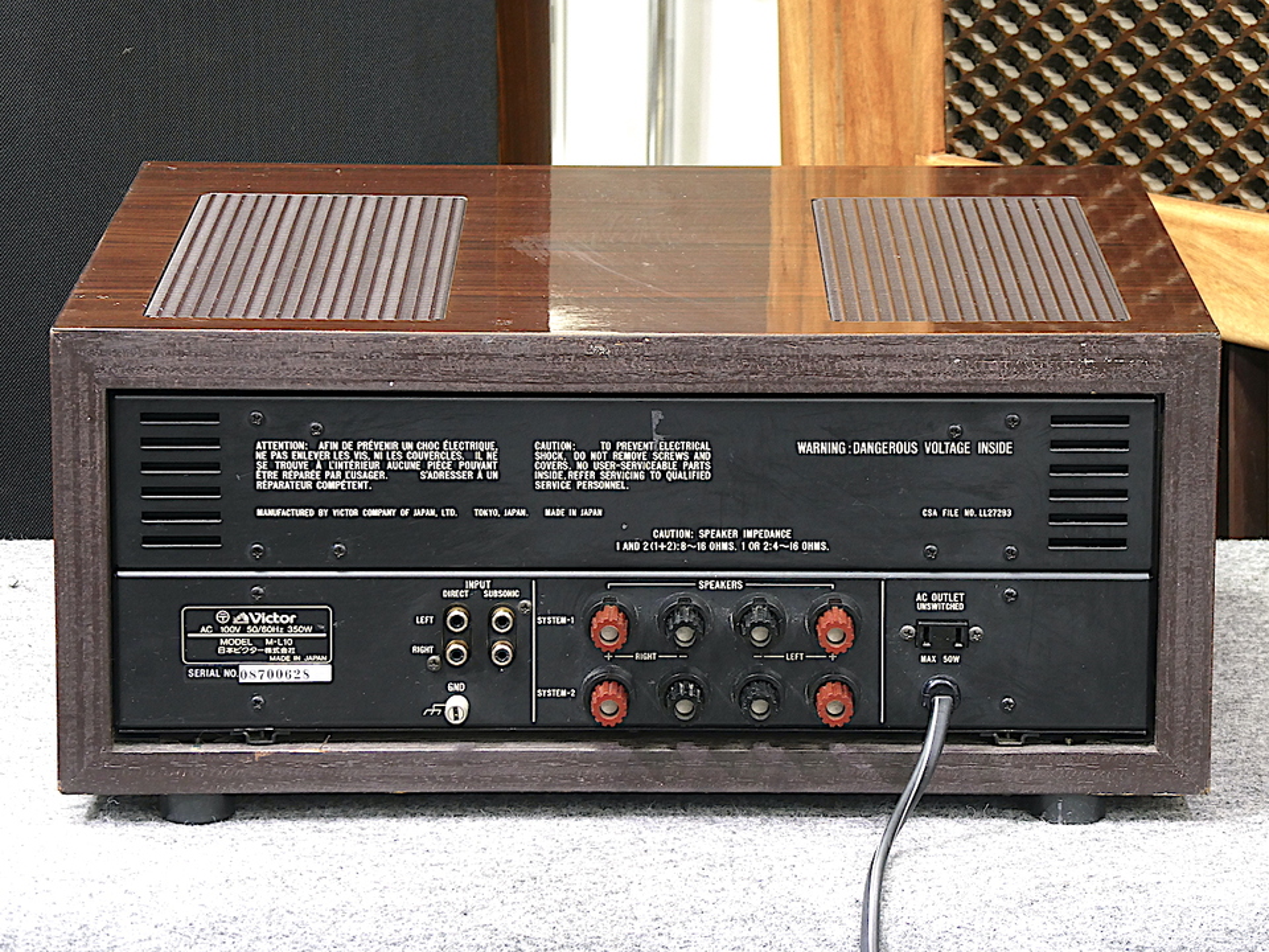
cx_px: 634
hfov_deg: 13.8
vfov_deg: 10.4
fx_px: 5242
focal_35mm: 143
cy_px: 476
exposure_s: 1/1.3
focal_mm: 25.6
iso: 200
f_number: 5.4
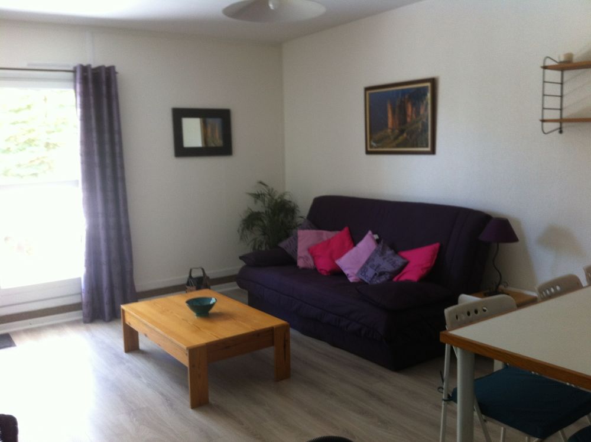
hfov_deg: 52.7
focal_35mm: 35
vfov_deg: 40.6
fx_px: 597
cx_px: 296
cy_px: 221
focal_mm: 3.85
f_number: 2.8
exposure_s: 1/15
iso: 100
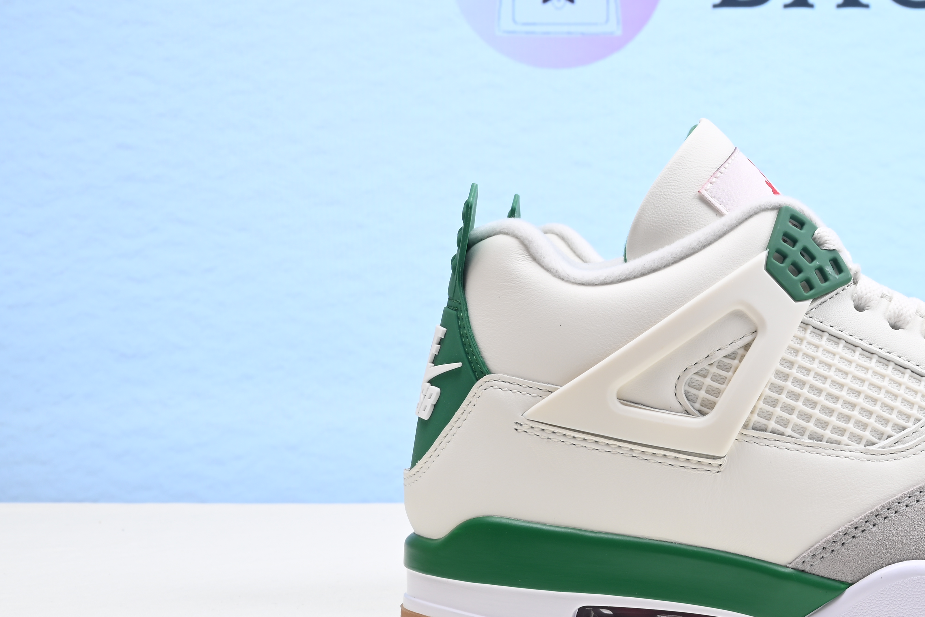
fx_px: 1979
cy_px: 202
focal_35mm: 77
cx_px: 849
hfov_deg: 25.4
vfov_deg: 17.7
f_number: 16
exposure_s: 1/2
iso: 100
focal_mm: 41
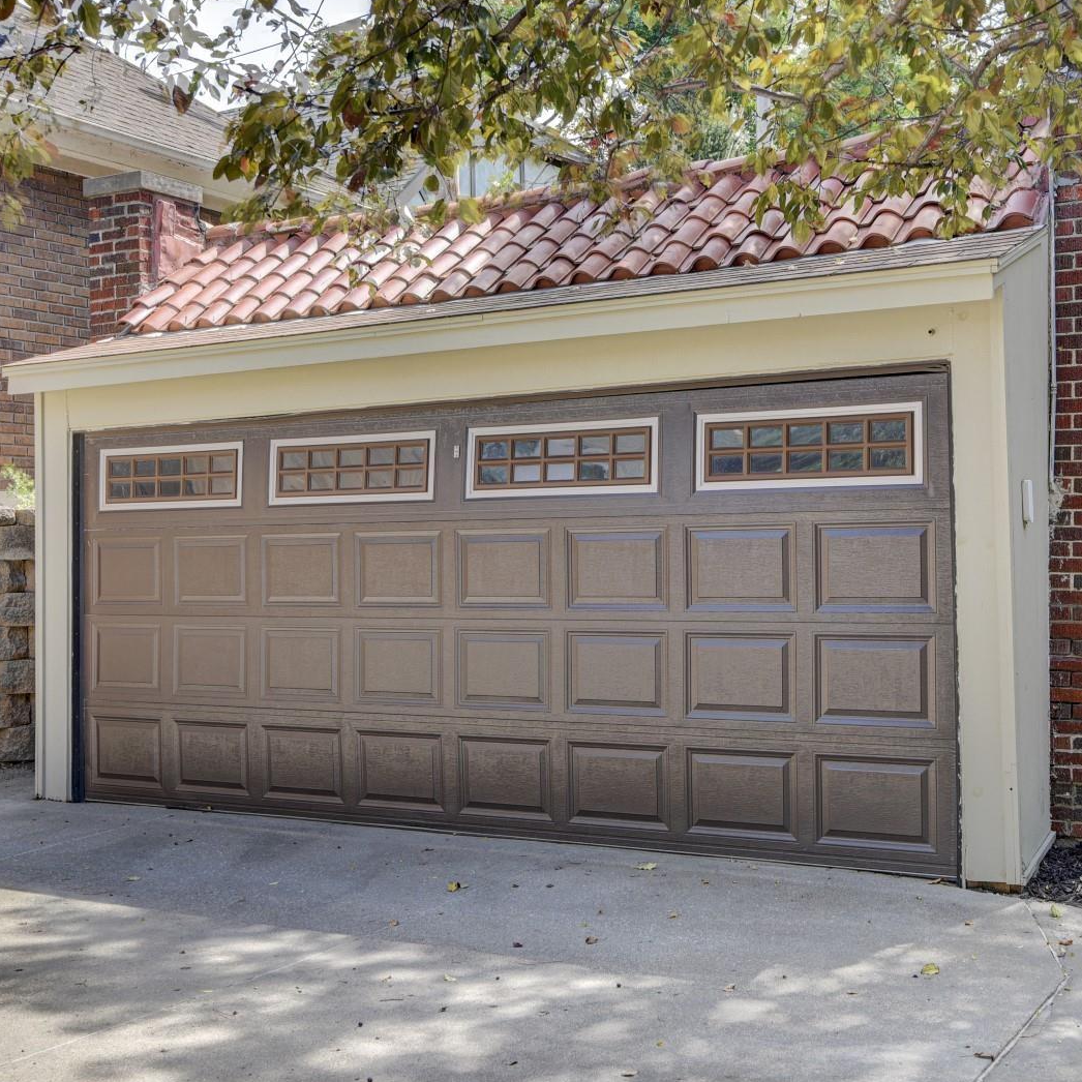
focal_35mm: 39
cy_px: 545
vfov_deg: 42.8
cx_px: 692
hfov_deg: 42.4
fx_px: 1379
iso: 400
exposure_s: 1/60
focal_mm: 30
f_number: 8
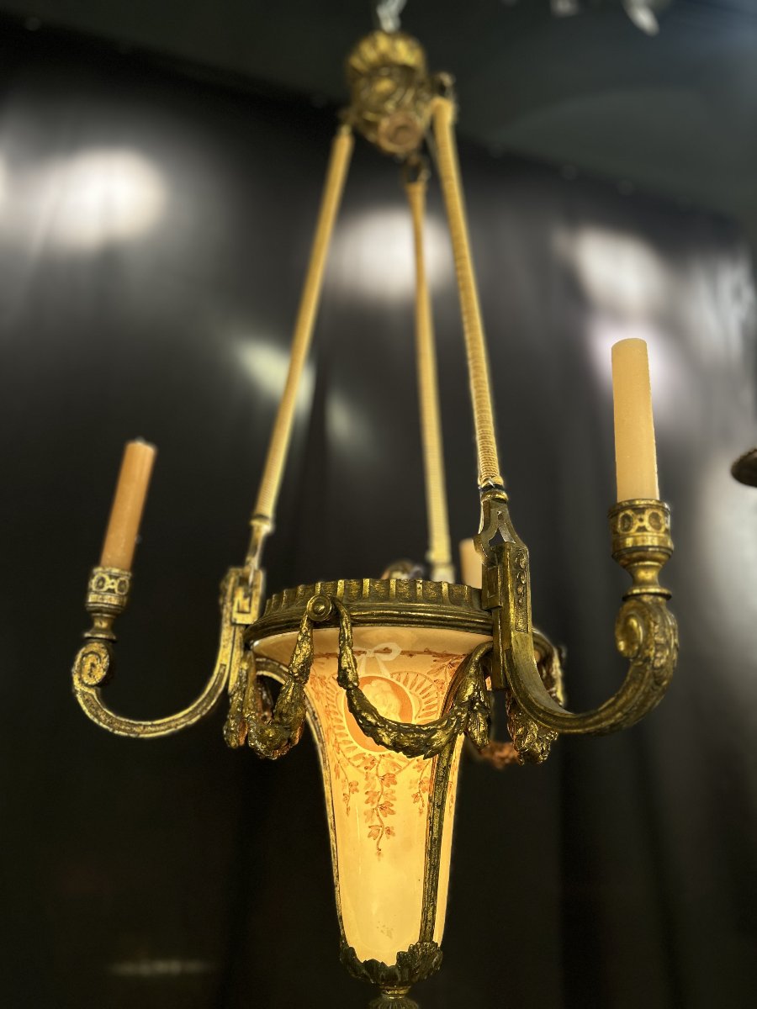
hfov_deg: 53.1
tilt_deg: +22.6
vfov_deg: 67.3
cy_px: 504
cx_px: 378
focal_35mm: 26
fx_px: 758
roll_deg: -0.8
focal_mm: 5.7
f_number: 1.5
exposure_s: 1/100
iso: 50
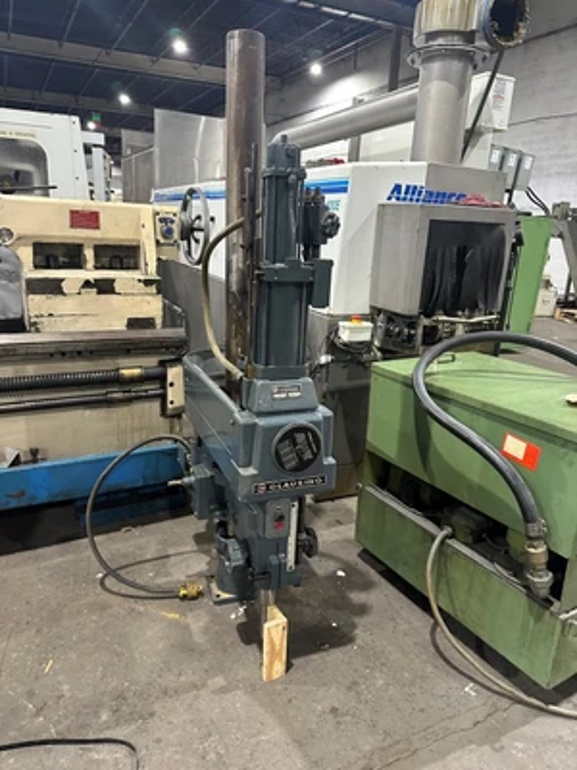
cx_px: 288
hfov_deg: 56.8
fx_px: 533
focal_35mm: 24
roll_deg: -4.1
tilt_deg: -13.6
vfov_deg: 71.6
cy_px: 385
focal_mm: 6.86
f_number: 1.78
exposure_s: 1/60
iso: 400
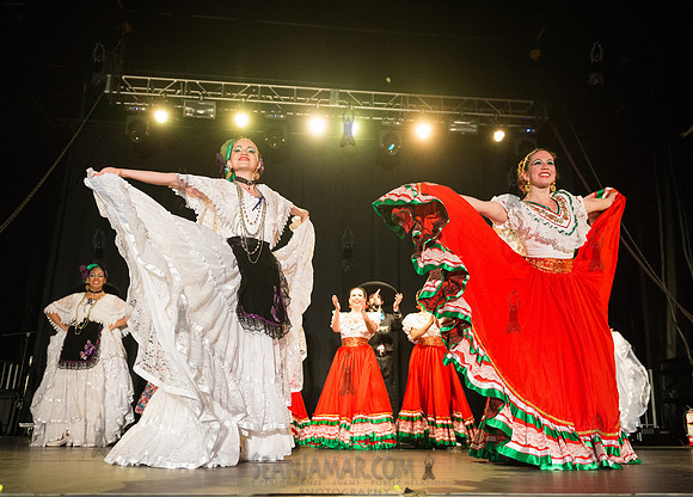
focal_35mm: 30
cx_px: 355
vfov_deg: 45.4
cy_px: 257
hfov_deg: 60.6
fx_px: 593
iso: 4000
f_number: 2.8
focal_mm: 24
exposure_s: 1/500
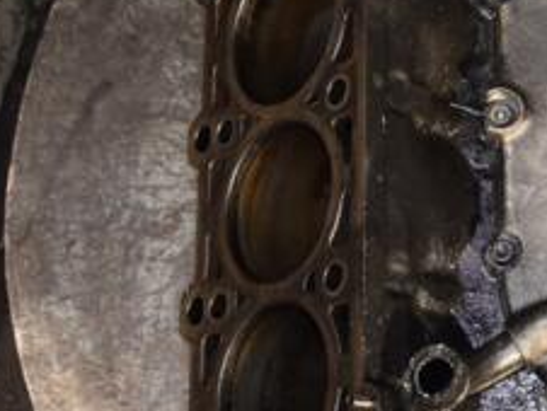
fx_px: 1693
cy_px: 102
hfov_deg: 17.7
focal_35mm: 107
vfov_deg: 13.8
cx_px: 595
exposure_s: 1/60
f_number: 5
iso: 800
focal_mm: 28
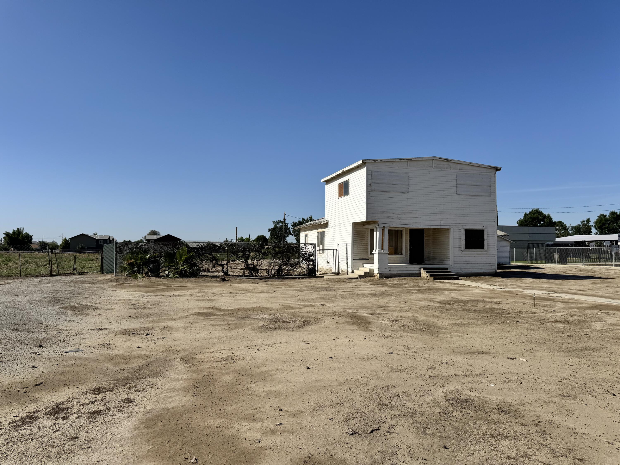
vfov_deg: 56.8
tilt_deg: +2.7
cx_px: 310
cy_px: 232
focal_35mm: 24
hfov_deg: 71.6
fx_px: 430
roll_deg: -0.4
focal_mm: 6.76
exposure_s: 1/7937
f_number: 1.78
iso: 80
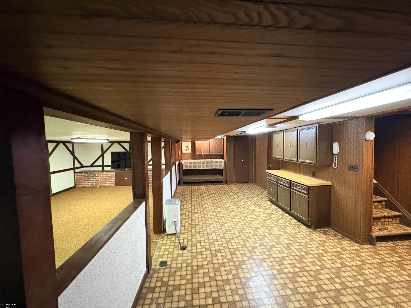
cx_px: 206
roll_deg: +1.8
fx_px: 166
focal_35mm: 14
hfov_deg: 102.1
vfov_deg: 85.7
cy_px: 154
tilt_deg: -1.7
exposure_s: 1/30
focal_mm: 2.22
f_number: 2.2
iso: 800
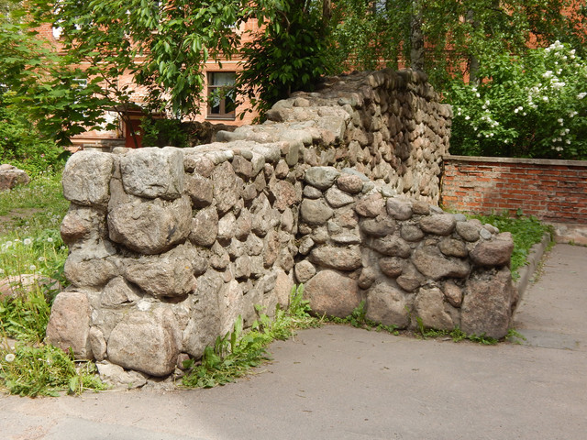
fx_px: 814
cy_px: 220
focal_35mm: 48
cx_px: 294
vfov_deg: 30.3
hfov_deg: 39.7
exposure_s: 1/400
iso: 125
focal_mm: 8.6
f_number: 3.7
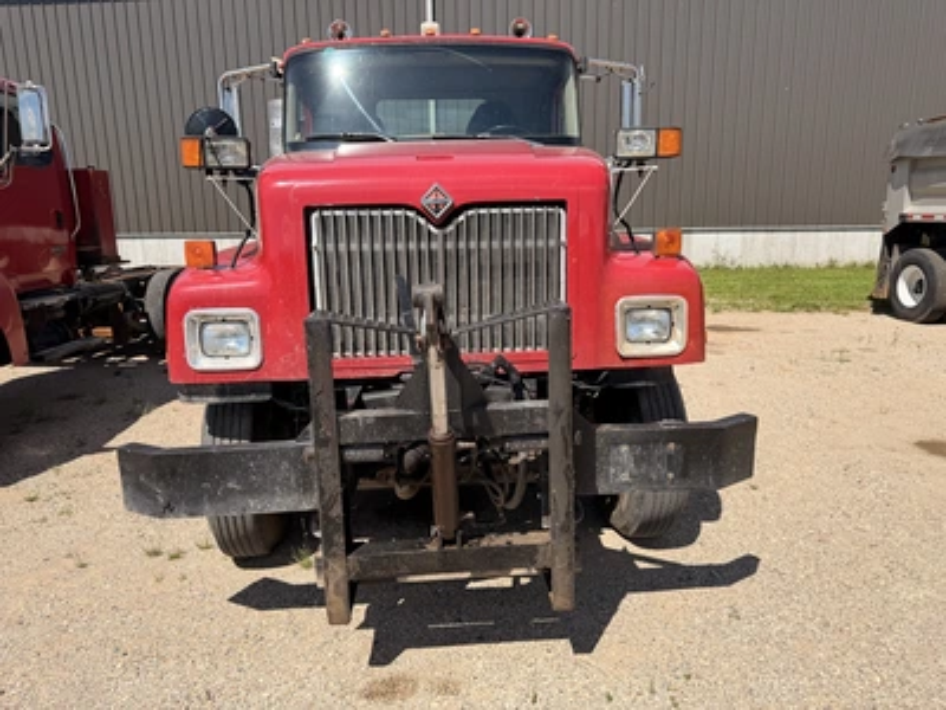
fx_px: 656
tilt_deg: -11.0
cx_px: 473
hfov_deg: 71.6
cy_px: 355
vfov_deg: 56.8
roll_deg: +3.2
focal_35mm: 24
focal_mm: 6.76
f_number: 1.78
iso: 80
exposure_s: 1/4673
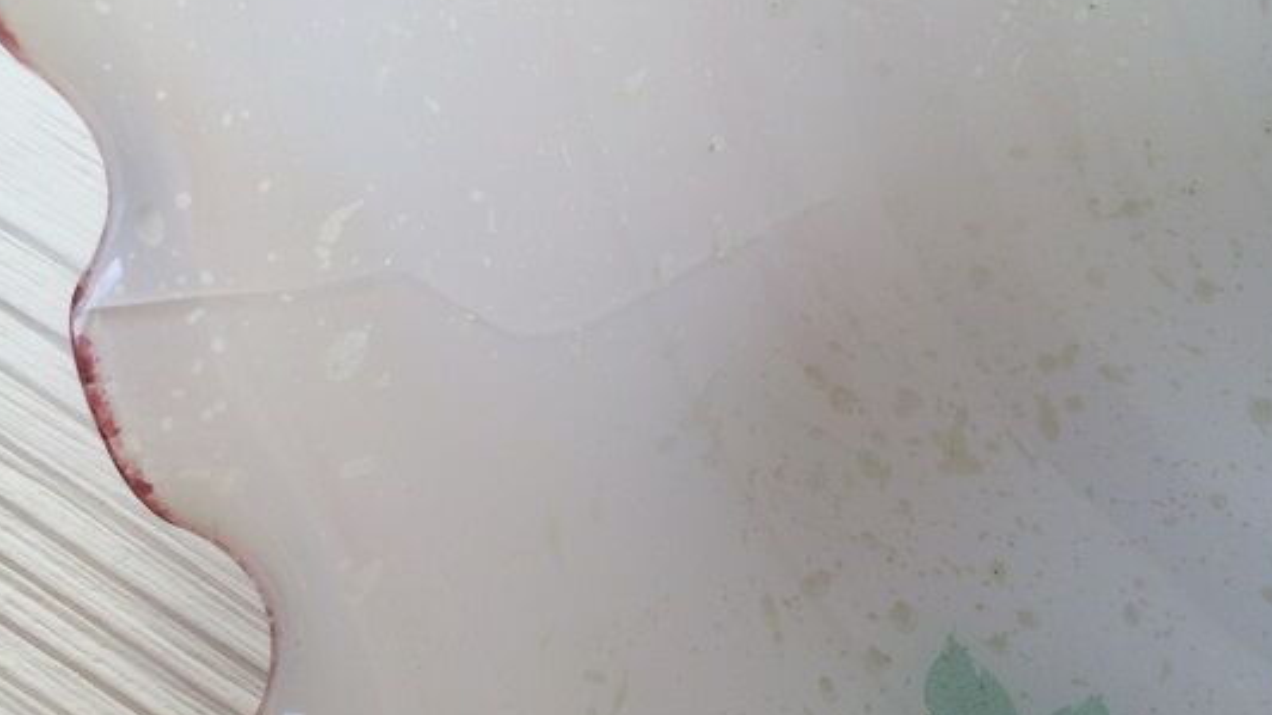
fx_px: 1281
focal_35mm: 38
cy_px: 306
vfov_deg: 31.1
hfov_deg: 52.8
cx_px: 612
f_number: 2.2
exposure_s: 1/158
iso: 32
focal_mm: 4.15
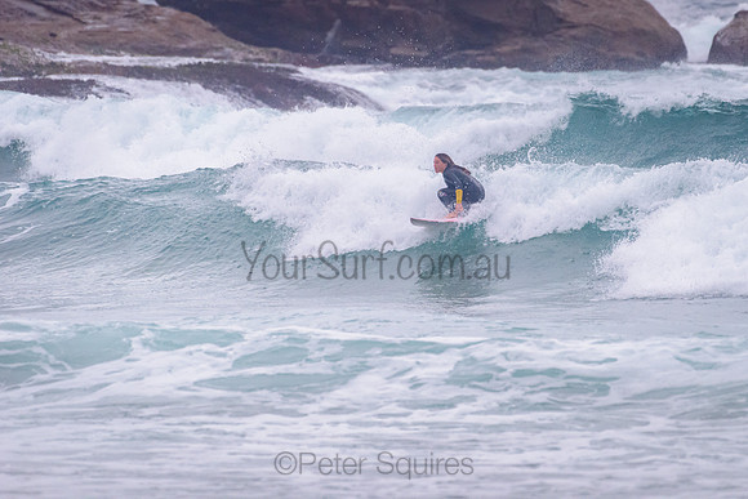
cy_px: 193
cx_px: 458
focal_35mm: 613
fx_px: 12738
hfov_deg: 3.4
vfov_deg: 2.2
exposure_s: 1/2000
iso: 1600
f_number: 5.6
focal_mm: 500
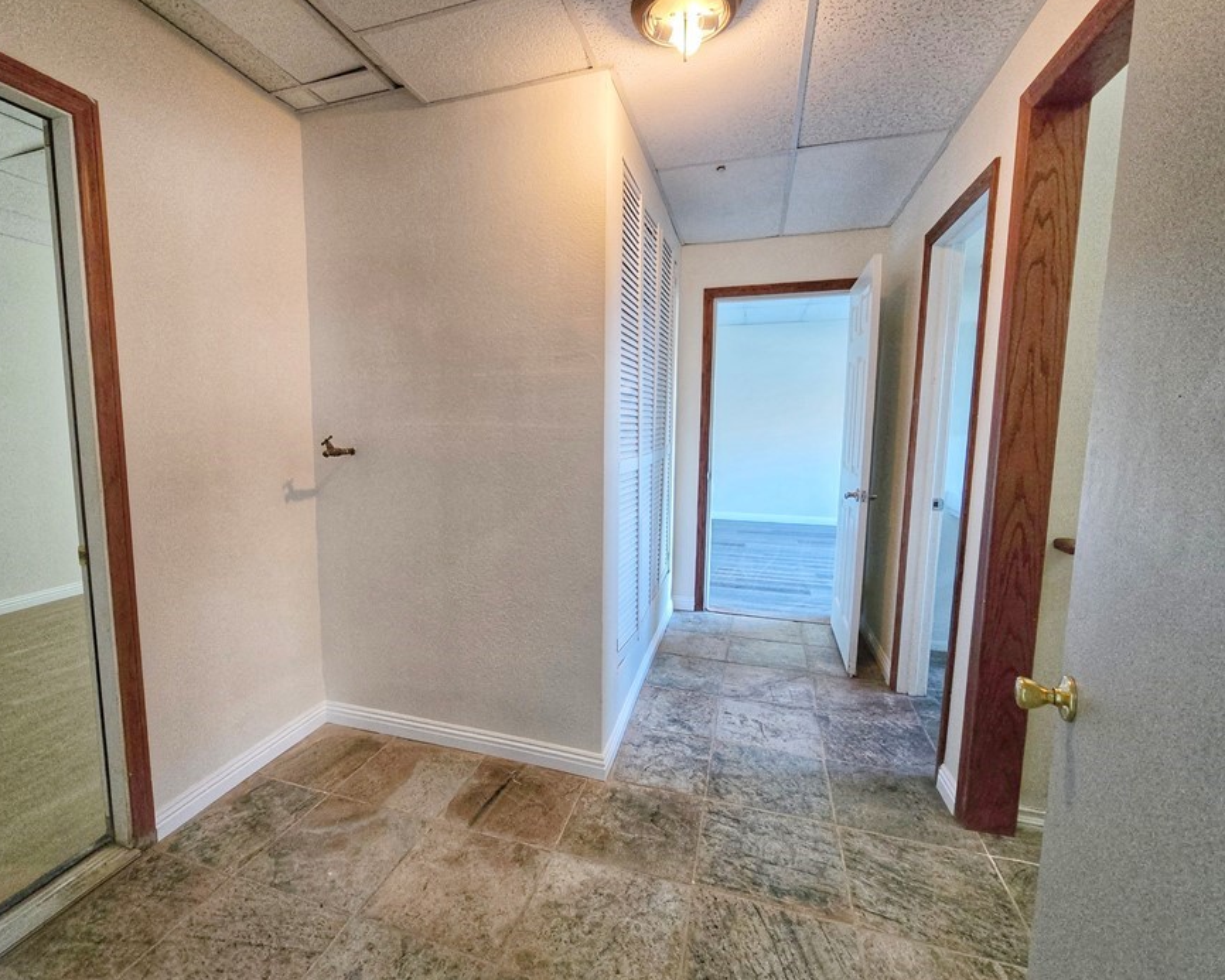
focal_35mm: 15
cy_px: 486
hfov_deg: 96.4
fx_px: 544
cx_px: 549
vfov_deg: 84.0
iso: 1000
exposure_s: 1/60
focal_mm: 2.2
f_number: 2.2
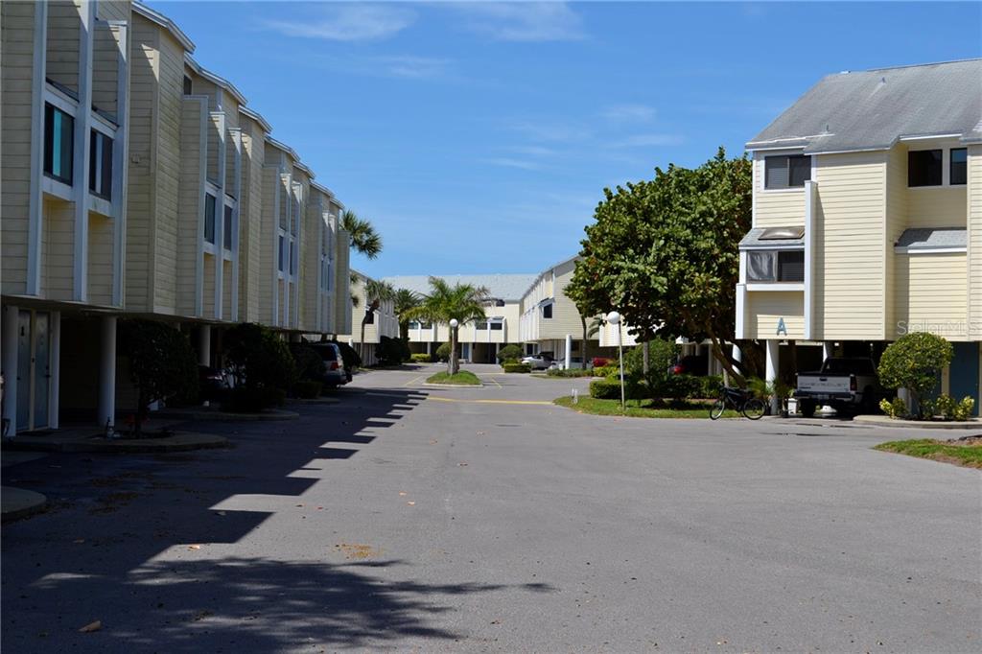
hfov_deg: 38.9
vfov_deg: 26.5
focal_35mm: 51
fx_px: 1391
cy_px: 327
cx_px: 491
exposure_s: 1/320
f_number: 9
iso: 100
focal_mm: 34
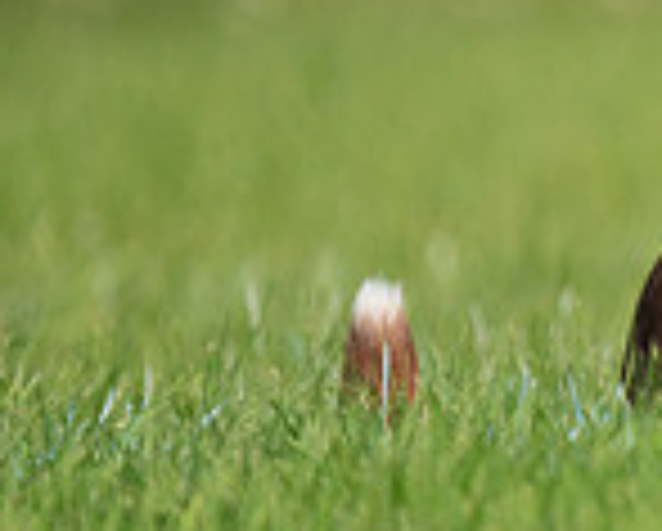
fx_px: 43475
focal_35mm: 2216
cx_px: 1283
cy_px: -11
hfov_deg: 0.9
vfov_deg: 0.7
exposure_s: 1/4000
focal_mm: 600
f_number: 6.3
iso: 1250
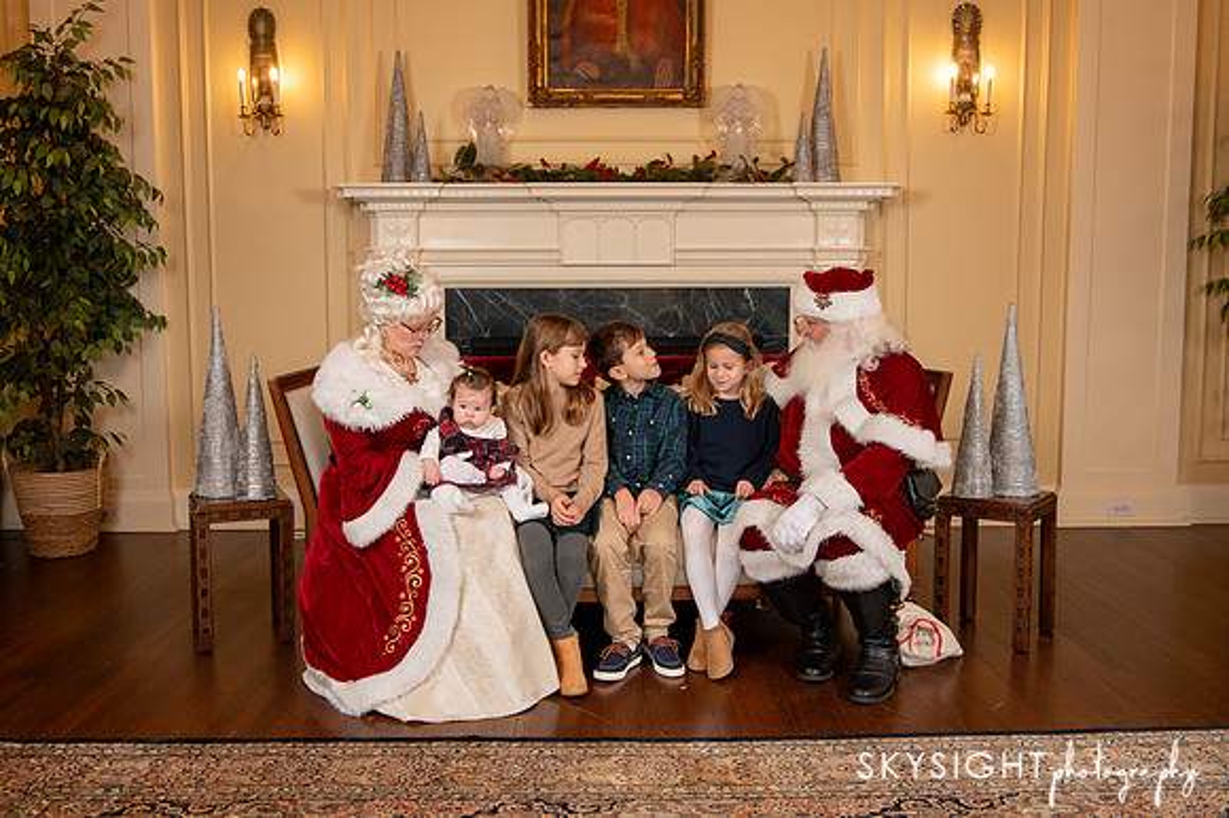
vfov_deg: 38.1
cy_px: 393
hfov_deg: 54.8
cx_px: 590
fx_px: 1185
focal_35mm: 35
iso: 1600
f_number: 6.3
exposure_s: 1/200
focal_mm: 32
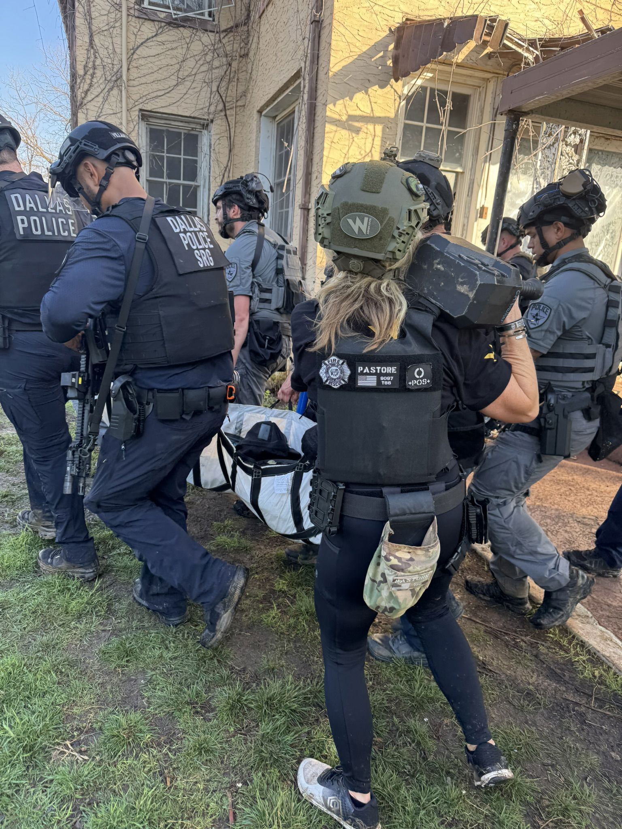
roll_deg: -2.3
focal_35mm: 24
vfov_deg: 71.6
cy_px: 414
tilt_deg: -15.4
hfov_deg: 56.8
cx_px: 311
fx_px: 575
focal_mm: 6.76
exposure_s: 1/275
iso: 80
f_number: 1.78
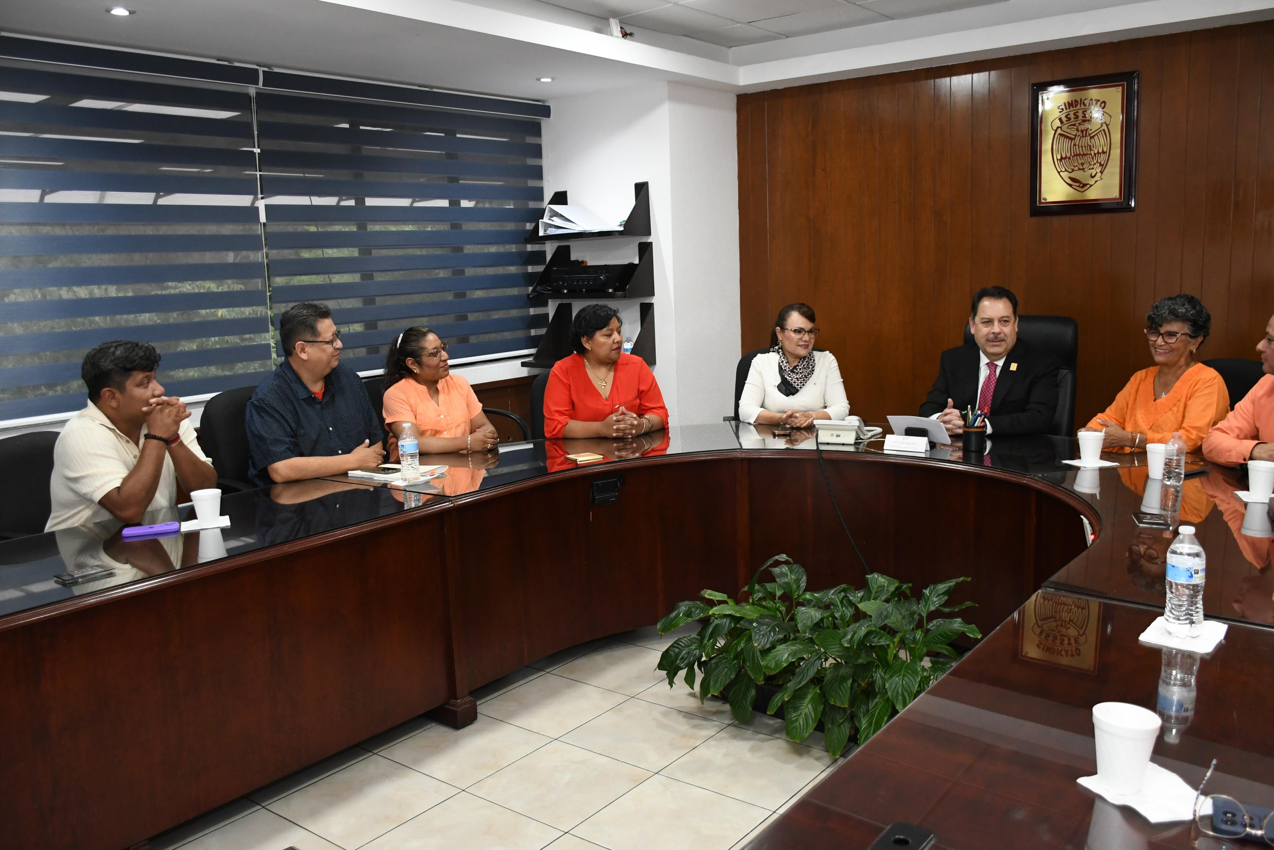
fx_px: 1062
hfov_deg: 61.9
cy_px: 425
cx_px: 637
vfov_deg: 43.6
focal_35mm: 30
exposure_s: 1/125
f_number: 3.5
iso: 2000
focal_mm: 20
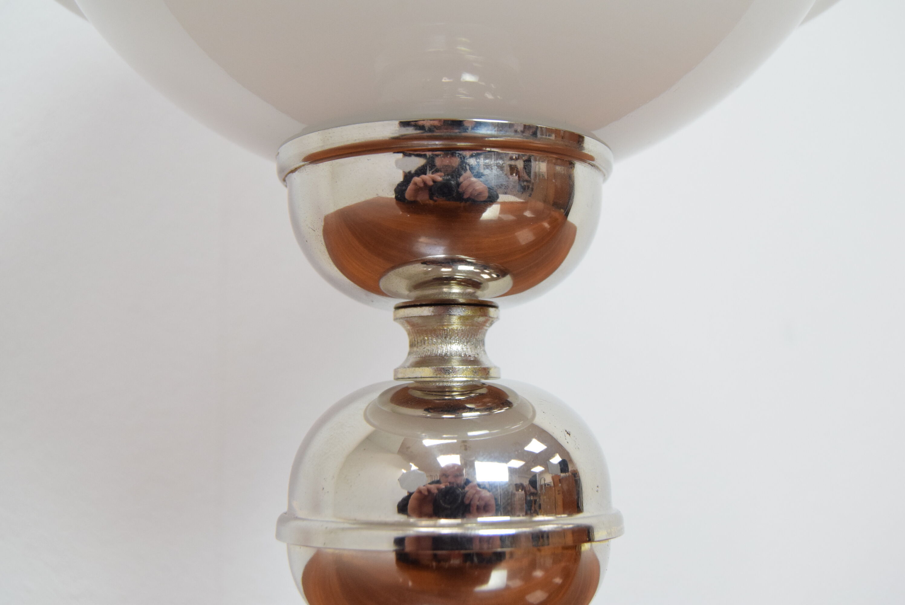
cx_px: 452
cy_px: 302
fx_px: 1208
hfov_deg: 41.1
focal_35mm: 48
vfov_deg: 28.1
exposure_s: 1/200
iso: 1600
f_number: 7.1
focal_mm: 32
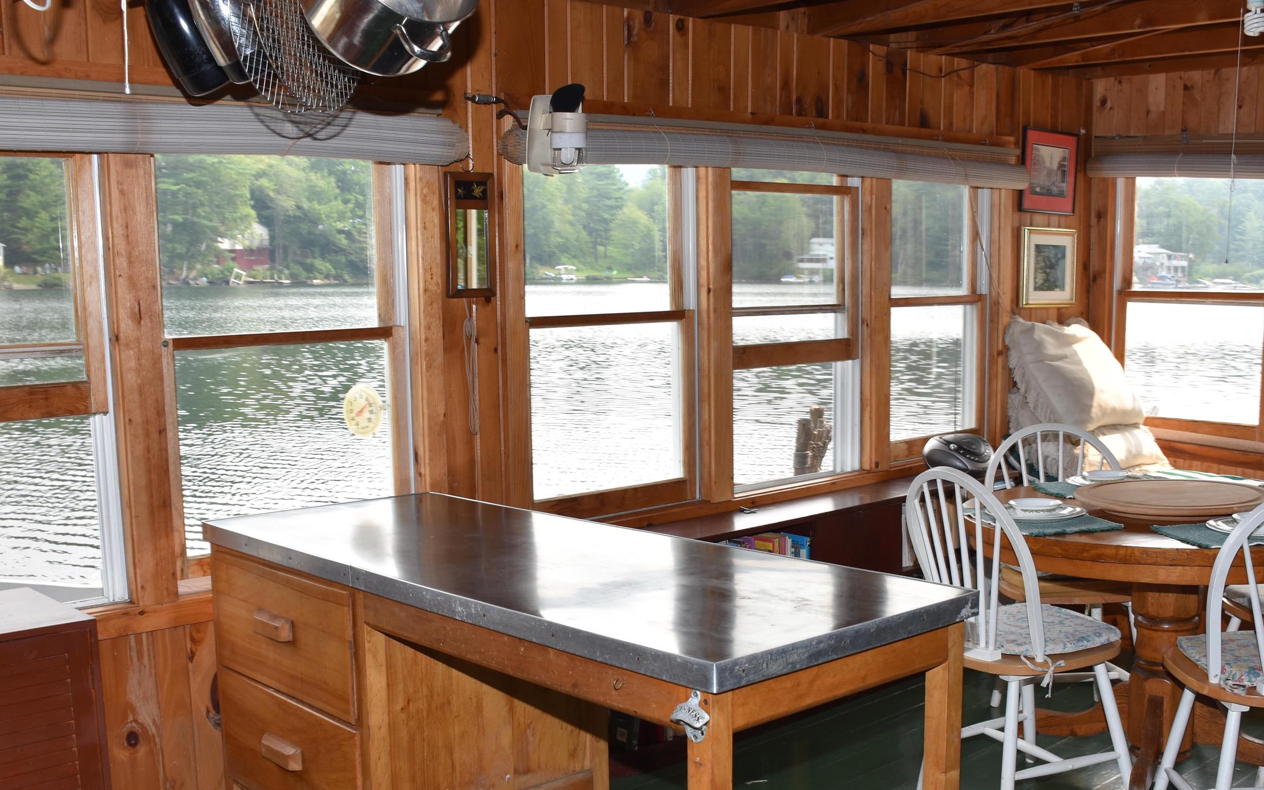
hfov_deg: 52.7
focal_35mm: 37
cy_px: 496
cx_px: 624
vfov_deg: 34.2
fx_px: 1275
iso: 140
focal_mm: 18
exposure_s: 1/125
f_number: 5.6
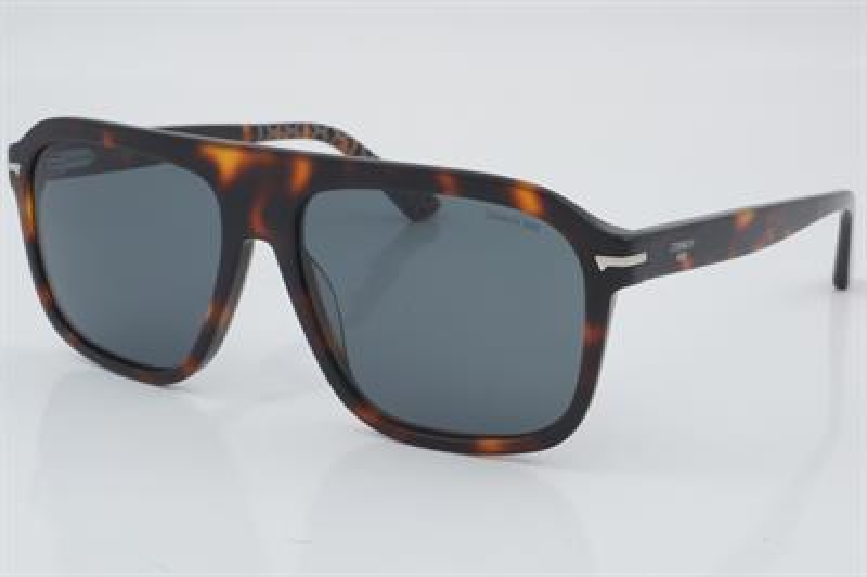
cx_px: 434
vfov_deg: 18.2
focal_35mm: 75
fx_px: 1805
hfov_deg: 27.0
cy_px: 288
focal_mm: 50
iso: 100
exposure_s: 1/3
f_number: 32
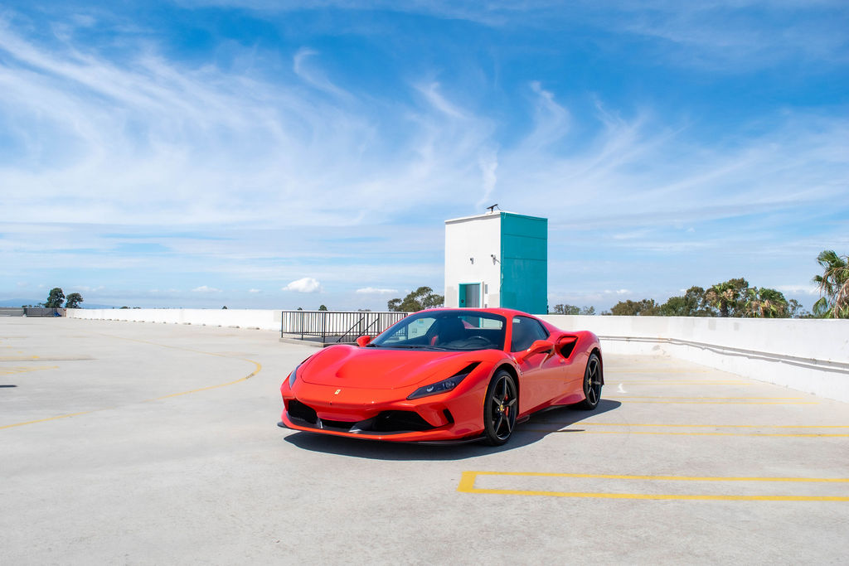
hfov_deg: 61.9
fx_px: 708
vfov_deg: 43.6
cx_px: 424
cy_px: 283
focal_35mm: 30
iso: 400
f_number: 8
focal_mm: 20
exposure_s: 1/2000
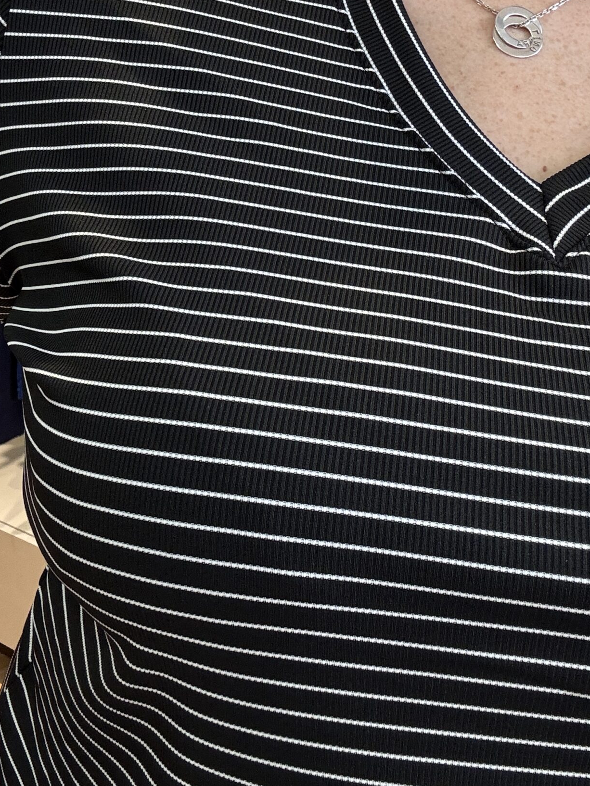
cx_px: 256
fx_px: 1068
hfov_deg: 30.8
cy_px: 203
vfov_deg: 39.4
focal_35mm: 47
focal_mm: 2.69
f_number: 1.9
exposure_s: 1/50
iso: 80
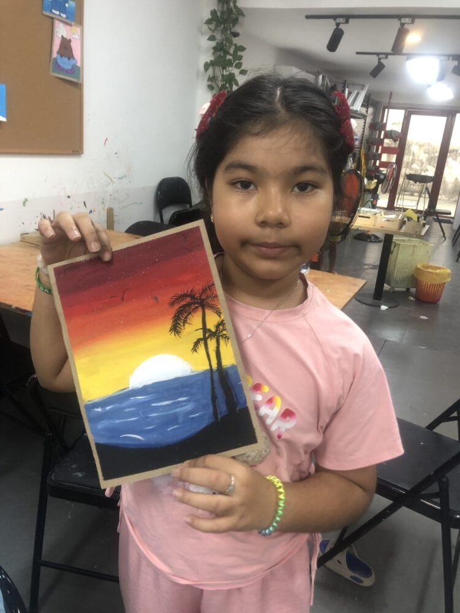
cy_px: 306
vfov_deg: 63.4
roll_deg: -5.0
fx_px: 496
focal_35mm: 28
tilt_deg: -19.7
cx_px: 230
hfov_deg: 49.7
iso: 25
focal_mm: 3.99
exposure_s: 1/30
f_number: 1.8
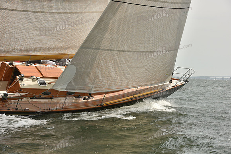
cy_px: 77
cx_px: 116
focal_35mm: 70
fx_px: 449
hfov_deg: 28.8
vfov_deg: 19.5
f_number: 8
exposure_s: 1/1600
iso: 400
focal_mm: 70
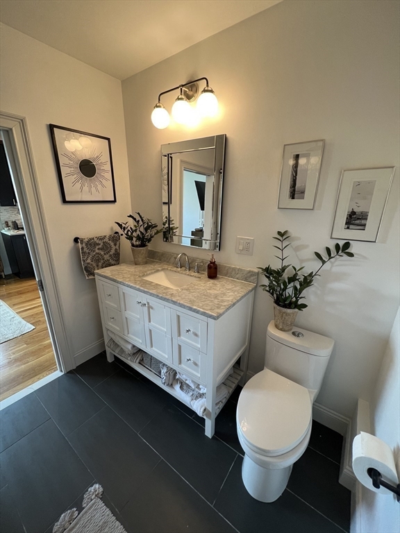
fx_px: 200
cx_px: 200
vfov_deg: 106.2
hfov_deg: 89.9
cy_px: 266
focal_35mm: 13
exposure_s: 1/60
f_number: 1.8
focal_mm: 1.57
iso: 160
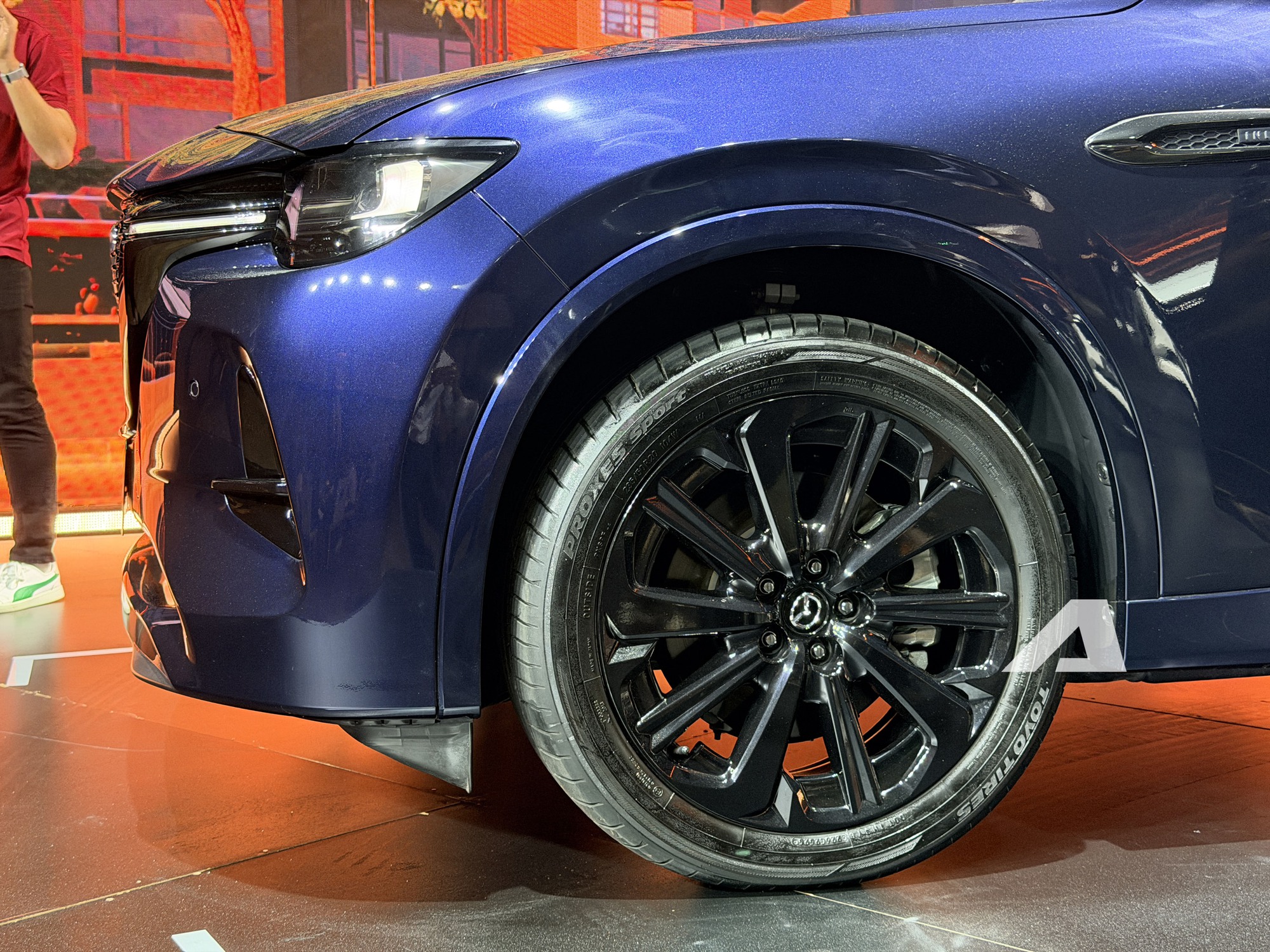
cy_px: 476
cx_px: 635
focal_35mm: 48
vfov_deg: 30.3
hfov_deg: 39.7
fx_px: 1761
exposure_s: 1/49
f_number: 1.78
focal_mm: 6.76
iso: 250
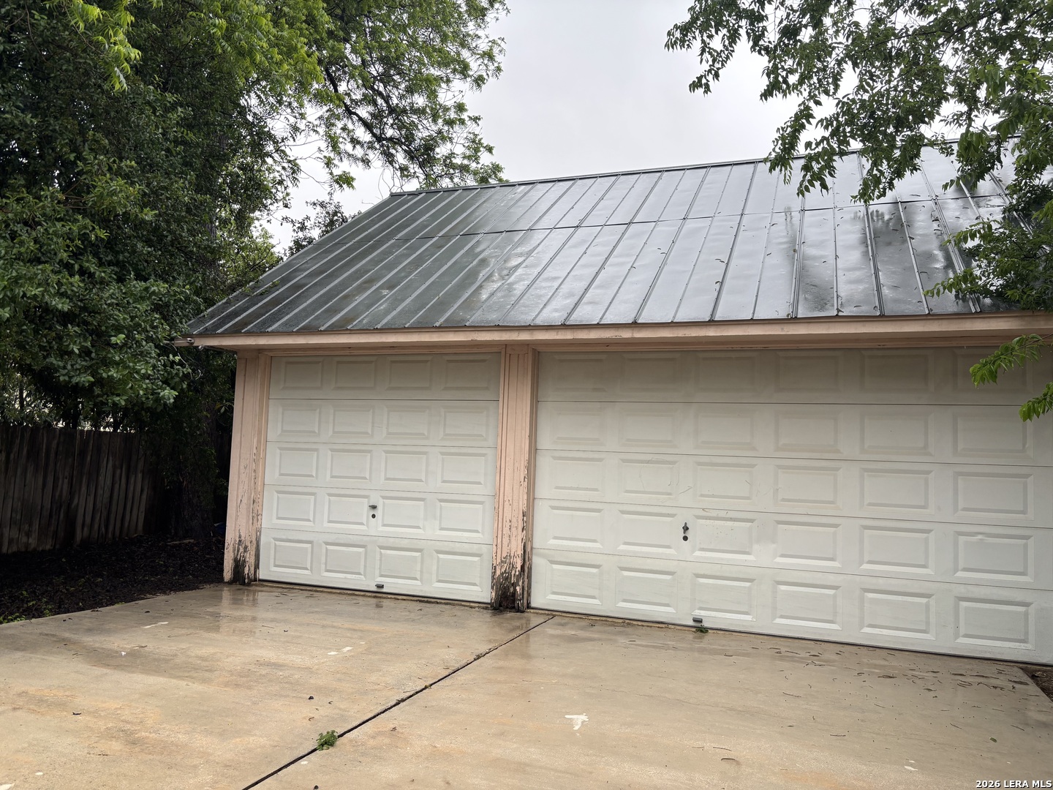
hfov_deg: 67.3
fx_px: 791
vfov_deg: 53.1
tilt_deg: +3.8
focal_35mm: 26
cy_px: 395
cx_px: 526
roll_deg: -2.1
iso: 50
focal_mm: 5.96
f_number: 1.6
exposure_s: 1/433
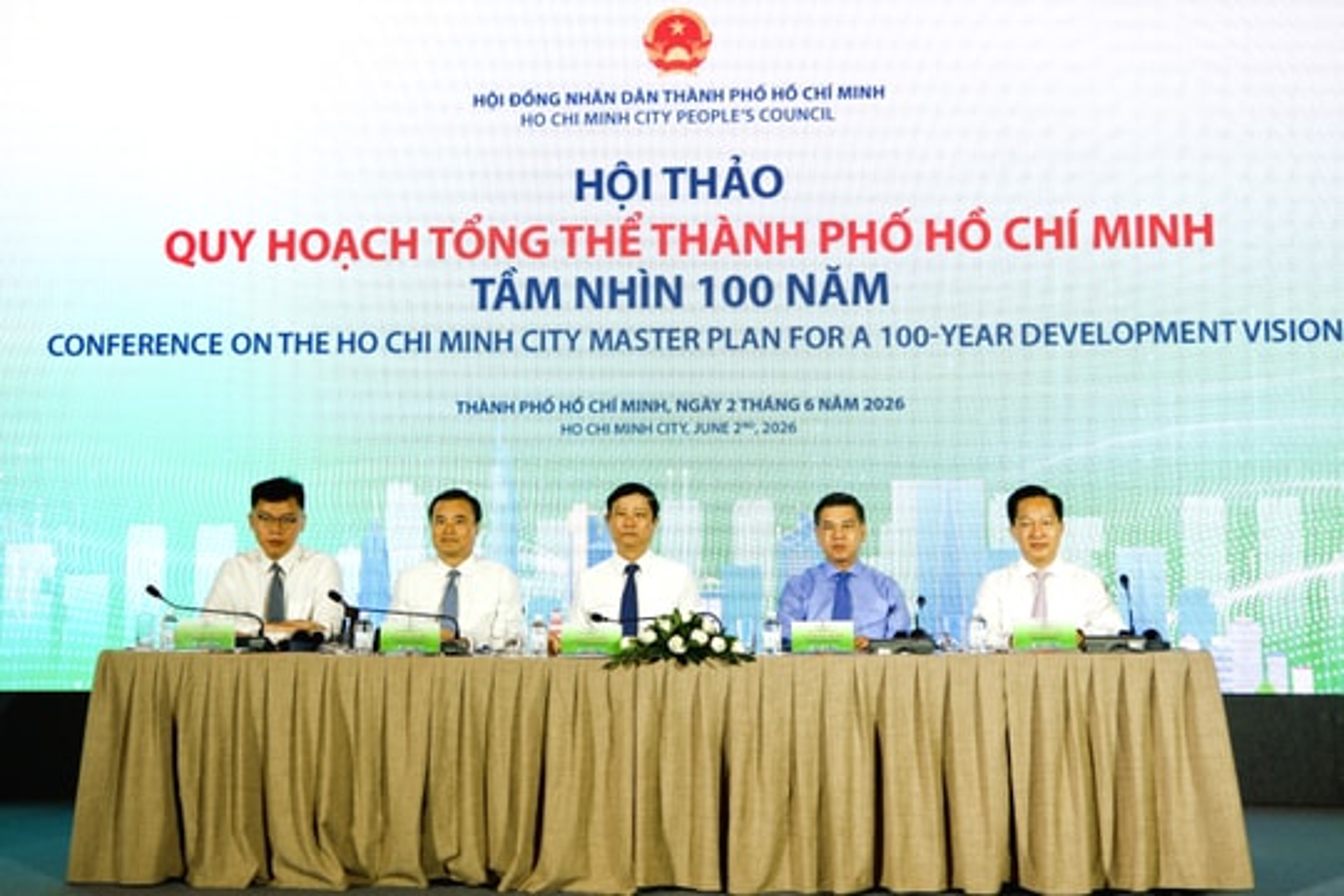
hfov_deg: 53.1
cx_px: 672
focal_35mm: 36
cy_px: 448
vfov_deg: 36.9
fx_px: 1344
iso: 200
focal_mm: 24.7
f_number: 4
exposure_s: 1/90
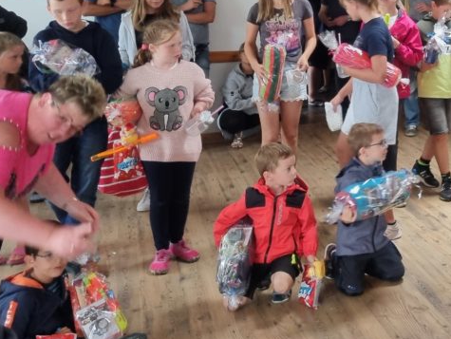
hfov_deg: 31.9
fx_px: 730
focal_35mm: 56
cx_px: 441
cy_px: 32
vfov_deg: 25.3
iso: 640
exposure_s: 1/50
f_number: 1.8
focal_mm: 5.4
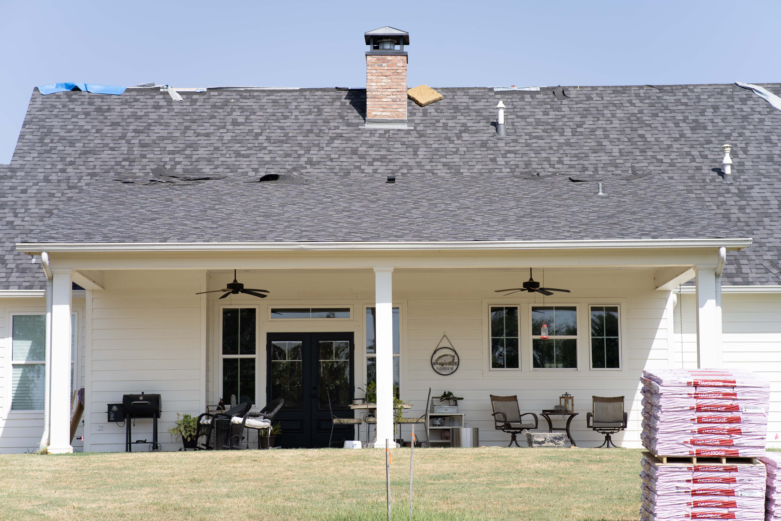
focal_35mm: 85
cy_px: 260
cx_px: 390
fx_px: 1844
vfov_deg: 16.1
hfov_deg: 23.9
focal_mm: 85
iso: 100
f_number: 4.5
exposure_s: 1/500
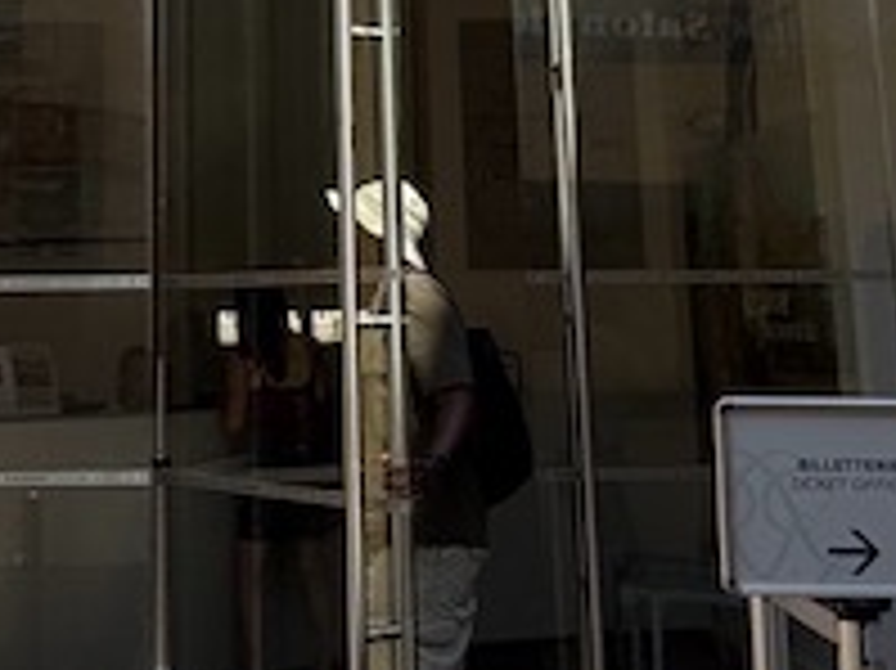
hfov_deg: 26.8
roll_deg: -2.1
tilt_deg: +15.1
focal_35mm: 72
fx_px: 1863
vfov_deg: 19.3
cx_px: 243
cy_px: -126
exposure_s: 1/1600
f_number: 2.2
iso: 50
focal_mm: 2.22
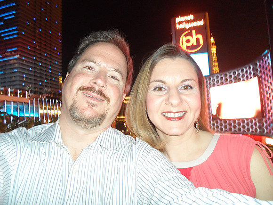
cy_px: 102
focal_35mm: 25
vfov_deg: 54.9
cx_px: 136
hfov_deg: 69.4
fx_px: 197
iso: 400
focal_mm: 4.5
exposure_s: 1/15
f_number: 2.5
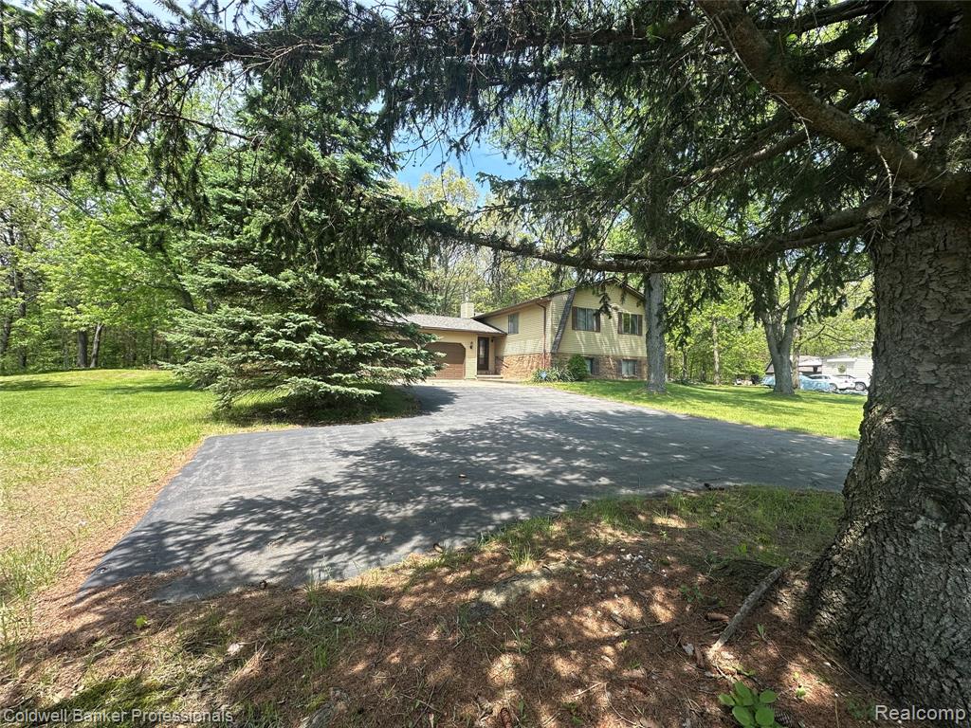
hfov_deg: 102.1
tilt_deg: +2.2
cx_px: 486
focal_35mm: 14
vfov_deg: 85.7
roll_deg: -1.1
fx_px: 393
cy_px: 364
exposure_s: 1/373
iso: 40
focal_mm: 2.22
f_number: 2.2
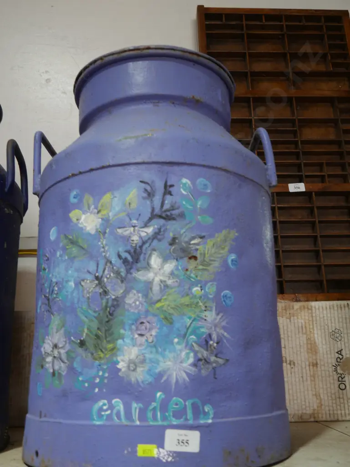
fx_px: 485
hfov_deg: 39.7
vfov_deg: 51.3
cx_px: 175
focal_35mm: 36
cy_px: 234
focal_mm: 18
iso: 250
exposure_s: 1/60
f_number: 4
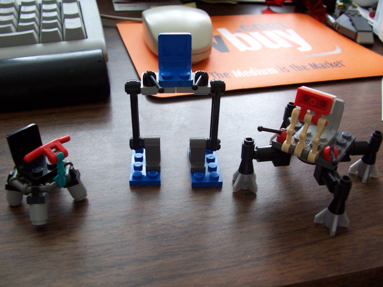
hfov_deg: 52.6
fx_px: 387
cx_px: 192
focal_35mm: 35
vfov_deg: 40.7
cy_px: 144
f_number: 2.8
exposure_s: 1/20
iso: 140
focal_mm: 6
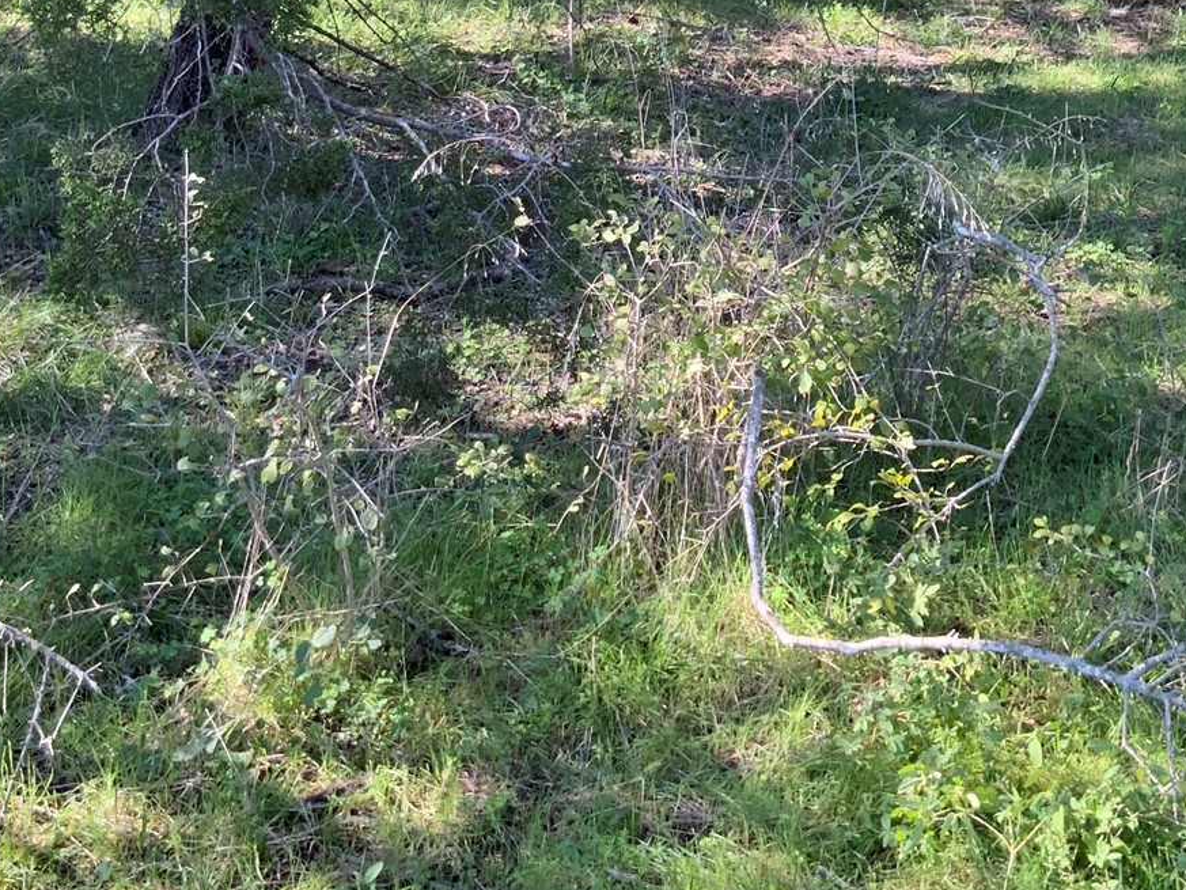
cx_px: 681
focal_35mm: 68
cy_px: -77
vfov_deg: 20.6
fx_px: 2330
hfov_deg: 28.5
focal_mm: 3
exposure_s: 1/122
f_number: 1.8
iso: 20
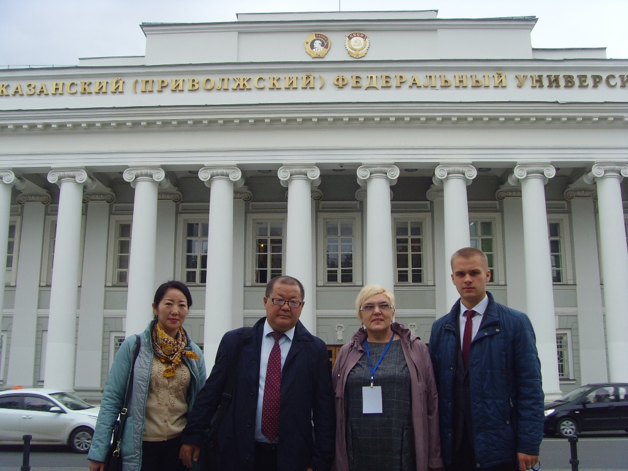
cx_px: 314
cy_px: 236
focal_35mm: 39
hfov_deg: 47.9
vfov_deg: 36.8
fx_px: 708
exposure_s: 1/180
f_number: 3.5
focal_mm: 6.6
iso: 80
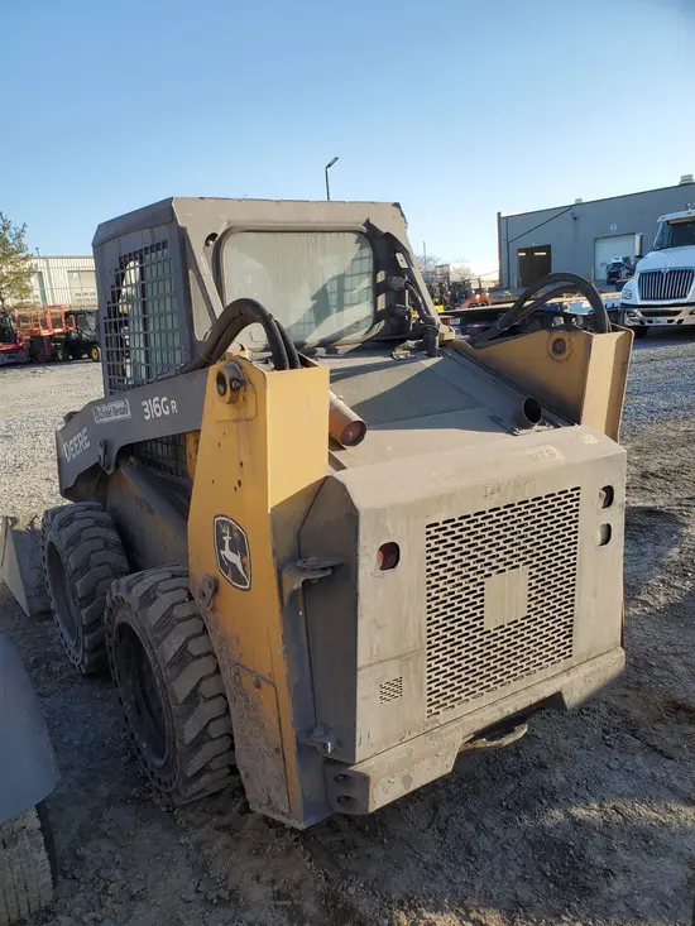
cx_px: 348
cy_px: 463
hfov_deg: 53.1
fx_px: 696
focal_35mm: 26
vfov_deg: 67.3
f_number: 2.4
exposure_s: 1/710
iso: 50
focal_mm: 4.3
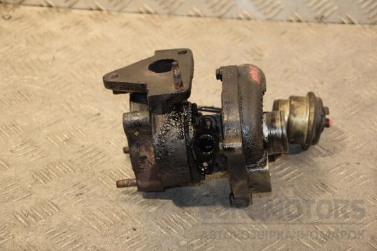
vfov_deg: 14.7
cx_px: 188
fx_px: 974
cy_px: 126
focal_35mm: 93
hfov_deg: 21.9
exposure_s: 1/160
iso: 800
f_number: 5.3
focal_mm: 62
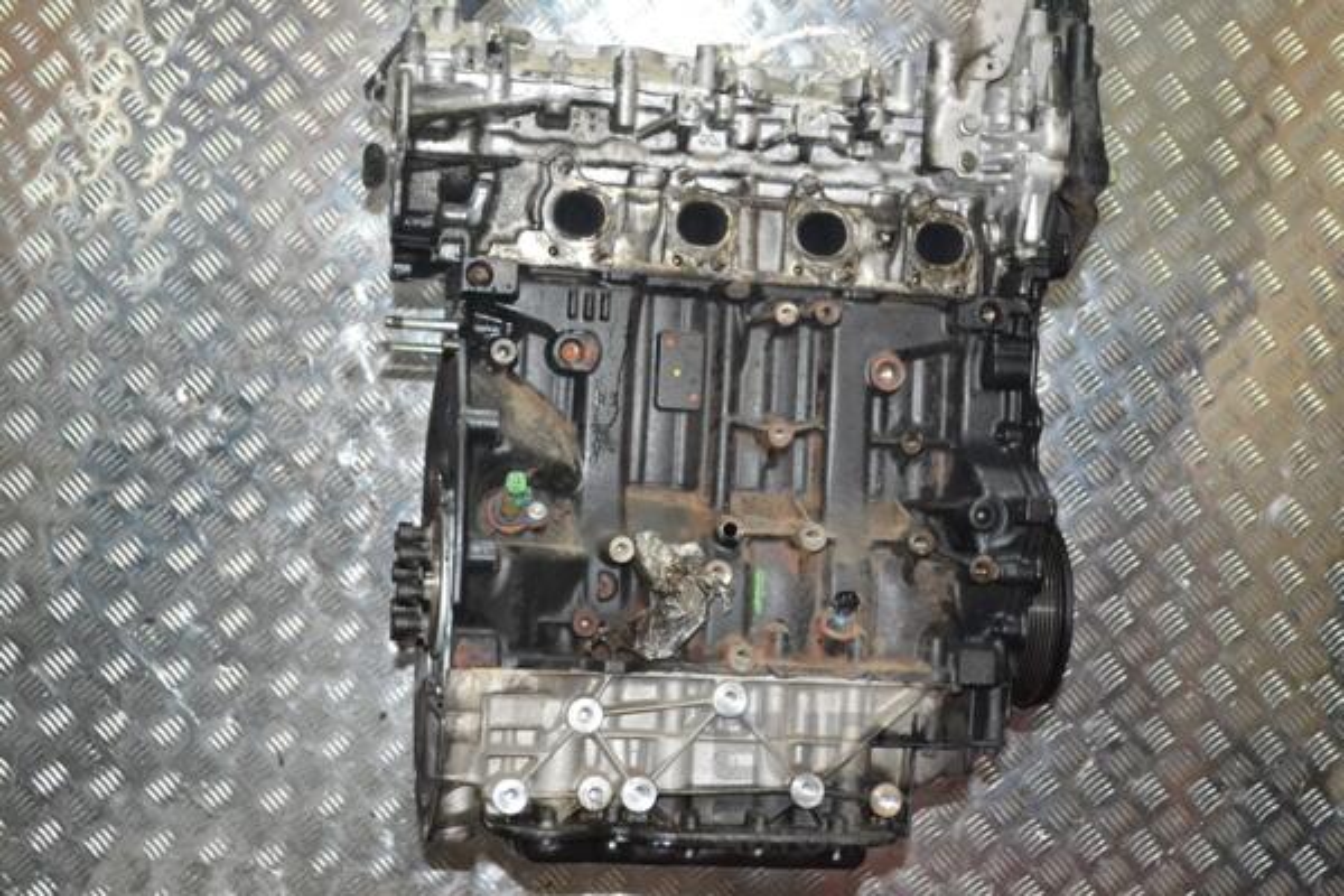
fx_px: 1960
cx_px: 672
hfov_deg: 37.9
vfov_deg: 25.8
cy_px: 448
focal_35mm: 52
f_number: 7.1
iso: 3200
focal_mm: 35
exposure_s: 1/60
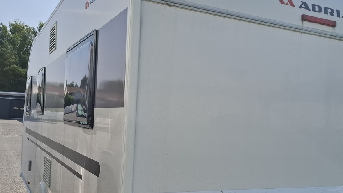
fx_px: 373
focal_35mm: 41
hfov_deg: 49.2
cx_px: 199
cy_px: 140
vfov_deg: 28.7
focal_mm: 5.54
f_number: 1.8
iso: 50
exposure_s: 1/3937
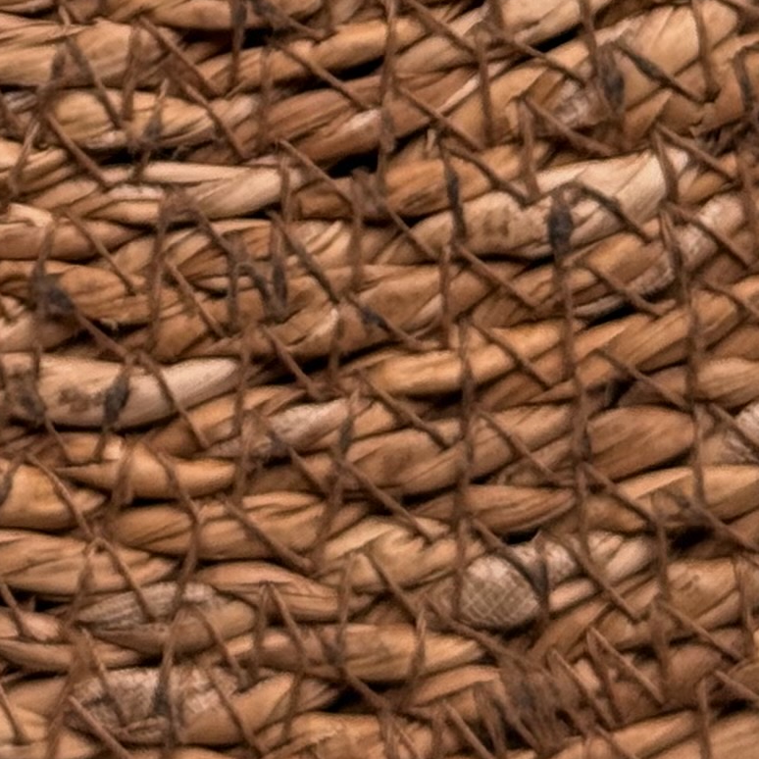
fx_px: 5482
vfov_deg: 7.5
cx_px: -220
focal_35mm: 221
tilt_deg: -85.4
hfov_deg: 7.8
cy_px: -855
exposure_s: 1/248
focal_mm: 6.76
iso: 64
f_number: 1.78
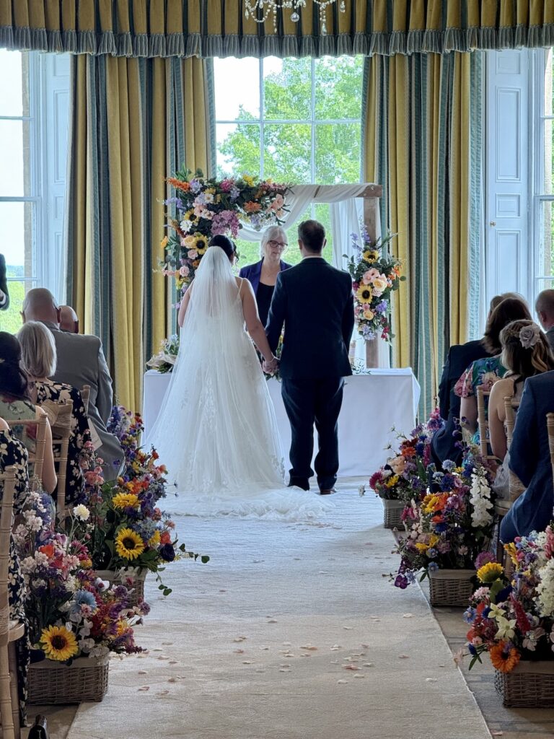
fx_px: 2561
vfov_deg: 16.4
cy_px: 370
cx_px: 277
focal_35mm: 120
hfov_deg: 12.3
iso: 125
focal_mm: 15.66
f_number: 2.8
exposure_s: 1/100
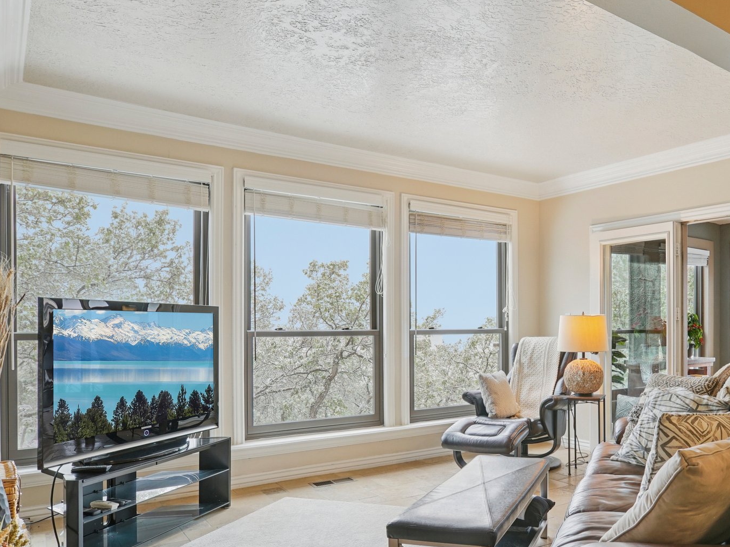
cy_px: 330
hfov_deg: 60.2
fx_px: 611
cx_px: 488
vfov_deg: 47.9
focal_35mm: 29
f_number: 8
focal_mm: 20
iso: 400
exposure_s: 1/40
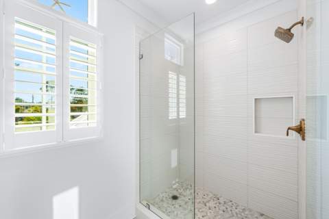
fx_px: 128
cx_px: 164
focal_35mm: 14
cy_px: 110
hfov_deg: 104.3
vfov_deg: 81.2
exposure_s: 1/80
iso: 250
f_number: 7.1
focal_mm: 14
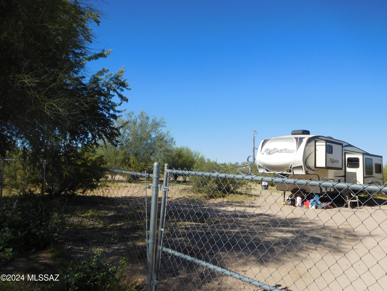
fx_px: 279
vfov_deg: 54.9
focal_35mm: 25
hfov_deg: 69.4
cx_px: 194
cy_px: 146
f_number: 6.8
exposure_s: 1/500
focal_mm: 4.5
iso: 125
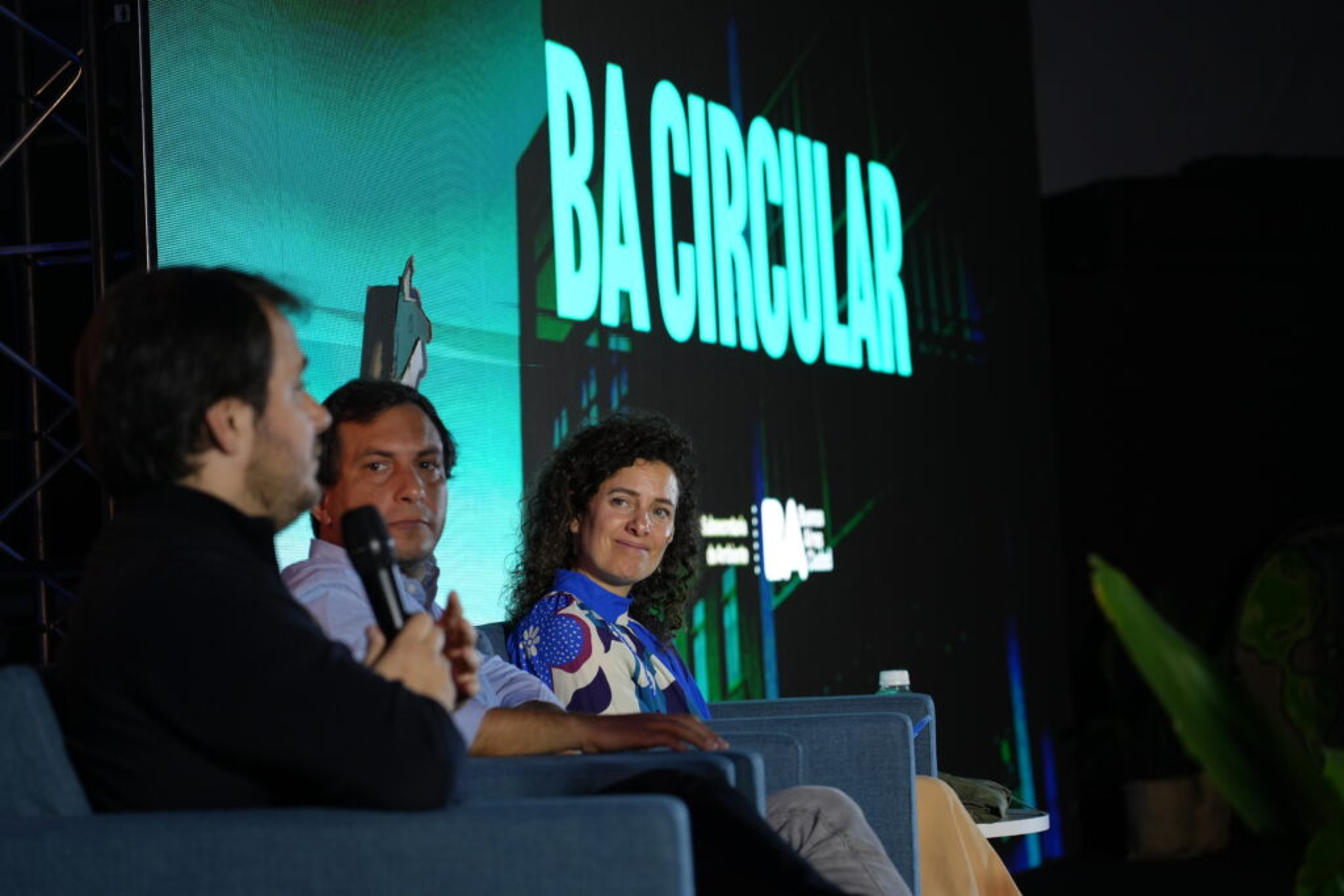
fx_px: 3920
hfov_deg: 19.5
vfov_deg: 13.0
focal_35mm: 105
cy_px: 448
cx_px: 672
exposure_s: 1/160
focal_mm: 105
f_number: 4
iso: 1600
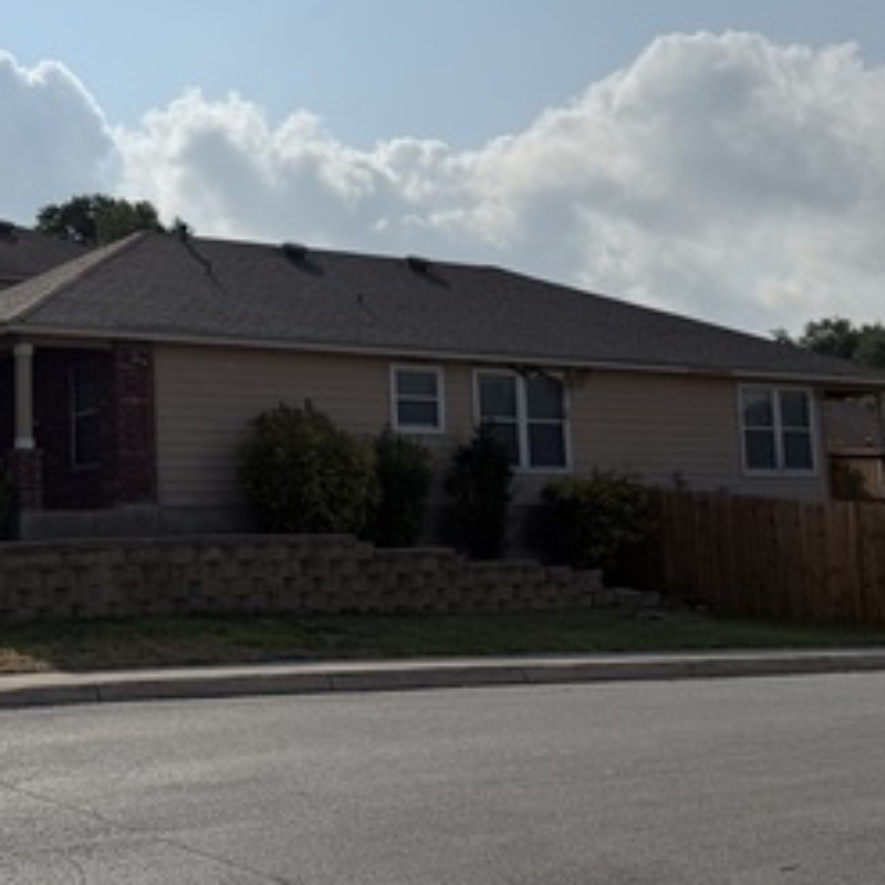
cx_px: 204
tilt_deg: +7.8
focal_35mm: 55
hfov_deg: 30.5
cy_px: 358
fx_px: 1591
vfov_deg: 31.0
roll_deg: +1.9
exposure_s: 1/22727
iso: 64
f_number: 1.78
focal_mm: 6.76
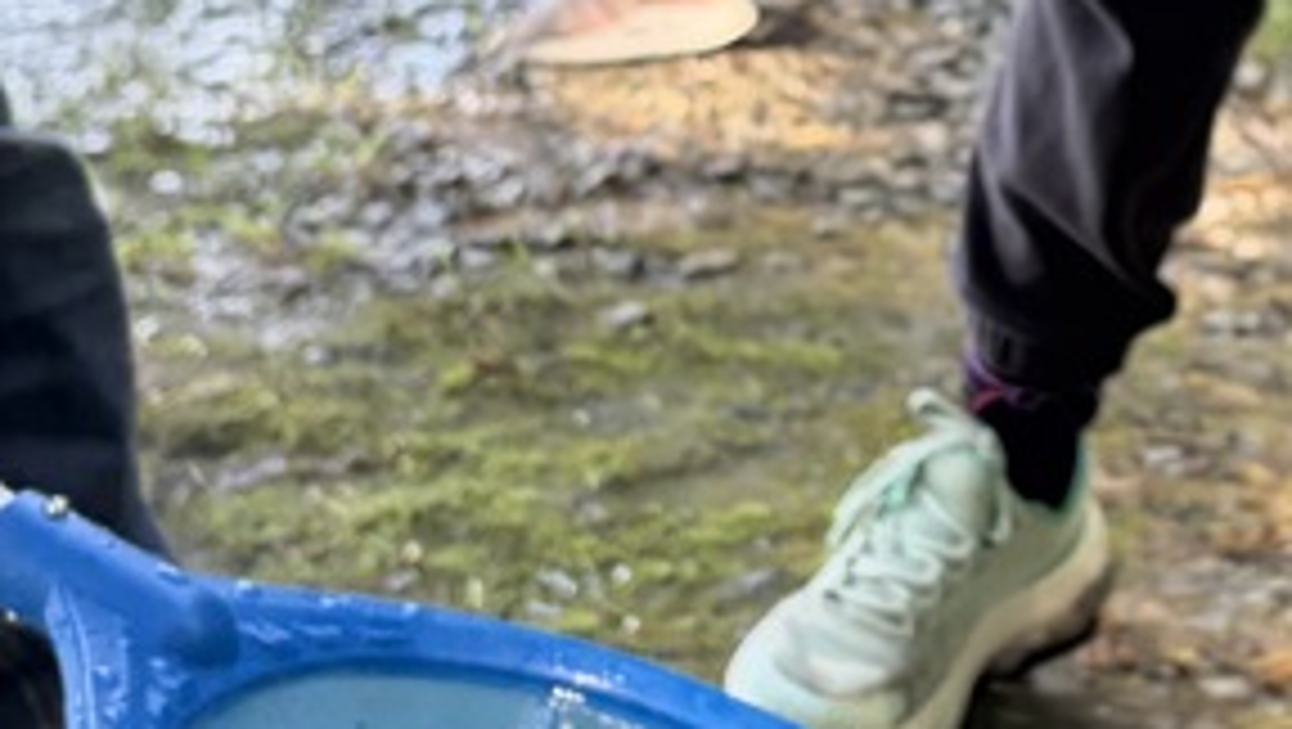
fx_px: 3463
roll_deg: -2.2
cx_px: 1004
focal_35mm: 101
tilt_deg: -9.8
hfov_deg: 20.9
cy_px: 27
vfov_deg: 11.9
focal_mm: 5.96
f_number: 1.6
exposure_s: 1/236
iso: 125
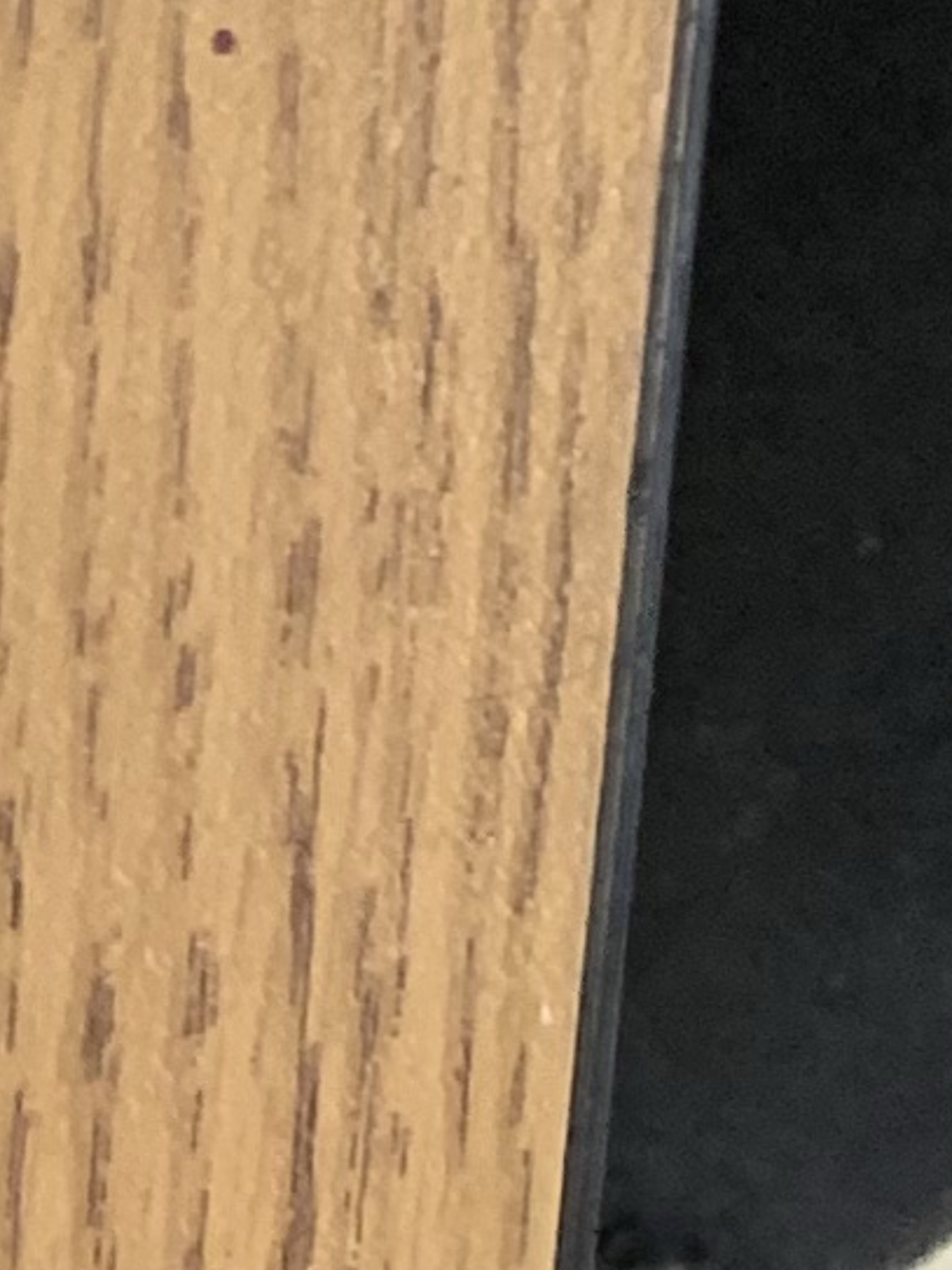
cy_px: -2961
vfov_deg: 8.2
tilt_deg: -78.7
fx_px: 7080
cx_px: -1693
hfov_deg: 7.0
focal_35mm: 193
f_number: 1.8
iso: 125
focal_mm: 4.25
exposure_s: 1/60
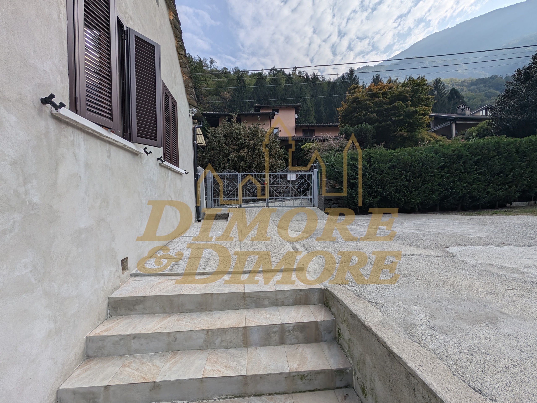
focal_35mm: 12
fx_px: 186
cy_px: 202
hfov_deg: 110.5
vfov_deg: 94.6
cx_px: 268
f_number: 1.7
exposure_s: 1/4878
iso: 45
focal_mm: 2.02
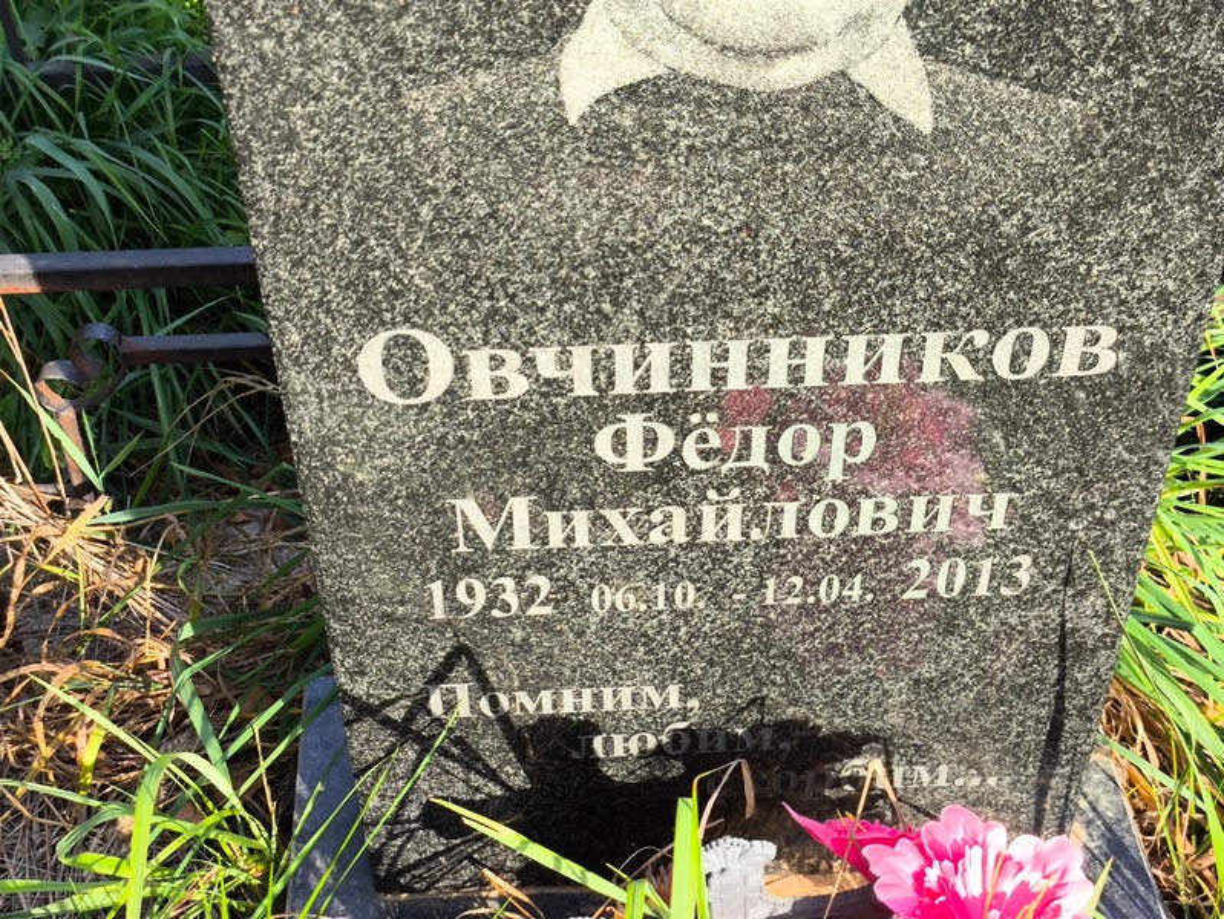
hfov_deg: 38.2
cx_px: 612
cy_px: 460
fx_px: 1769
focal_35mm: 50
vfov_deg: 29.1
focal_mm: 4.71
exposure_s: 1/382
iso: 50
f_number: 1.7
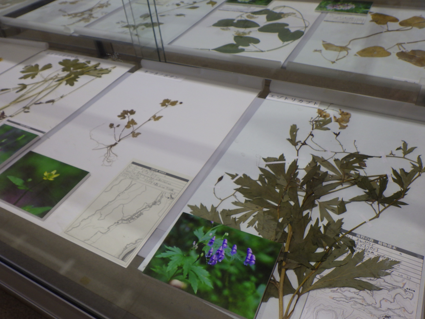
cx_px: 212
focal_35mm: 28
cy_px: 160
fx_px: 344
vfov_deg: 49.7
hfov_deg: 63.4
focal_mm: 5
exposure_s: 1/50
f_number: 4.2
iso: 125
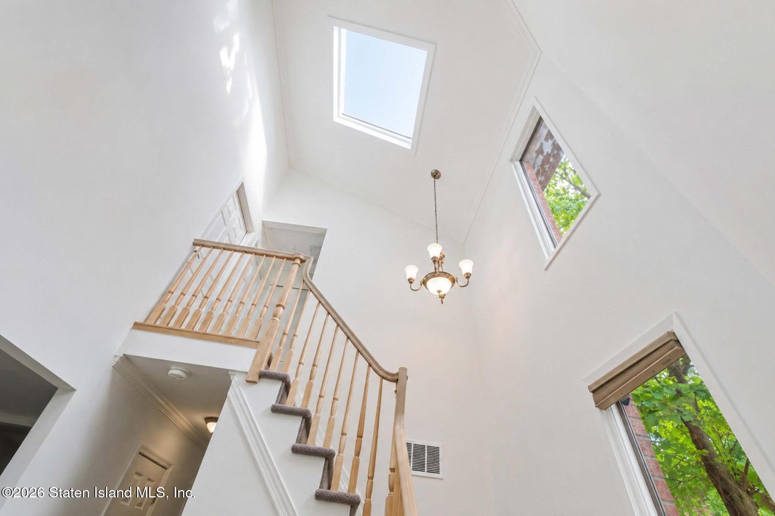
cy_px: 258
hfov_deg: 100.4
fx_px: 323
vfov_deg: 77.3
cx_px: 388
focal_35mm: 15
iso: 1600
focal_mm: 10
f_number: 10
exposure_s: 1/100
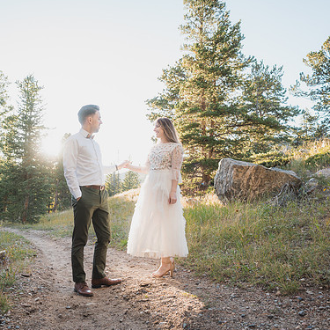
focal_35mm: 24
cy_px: 169
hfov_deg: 64.8
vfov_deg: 65.0
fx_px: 259
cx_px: 143
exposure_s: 1/250
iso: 200
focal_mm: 18
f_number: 2.8
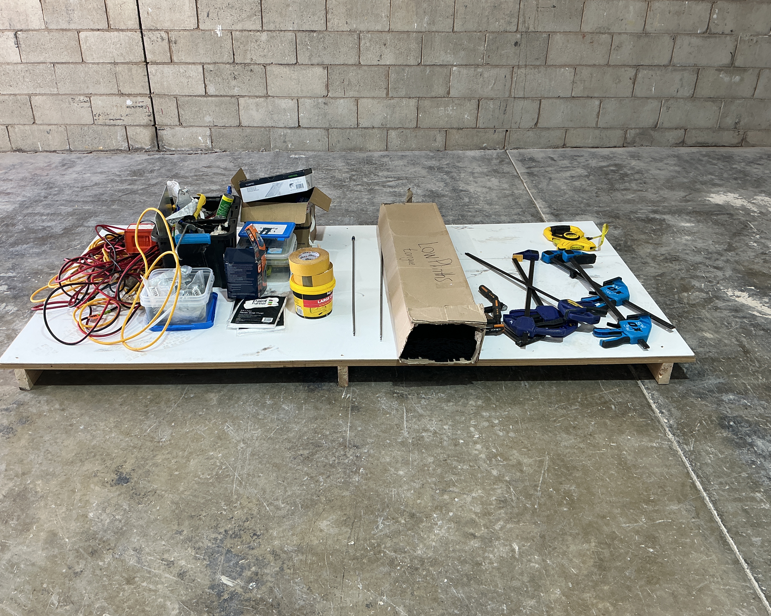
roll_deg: -1.2
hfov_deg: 57.1
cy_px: 301
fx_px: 707
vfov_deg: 47.1
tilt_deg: -29.4
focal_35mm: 31
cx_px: 363
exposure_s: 1/100
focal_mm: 3
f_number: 1.8
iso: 25
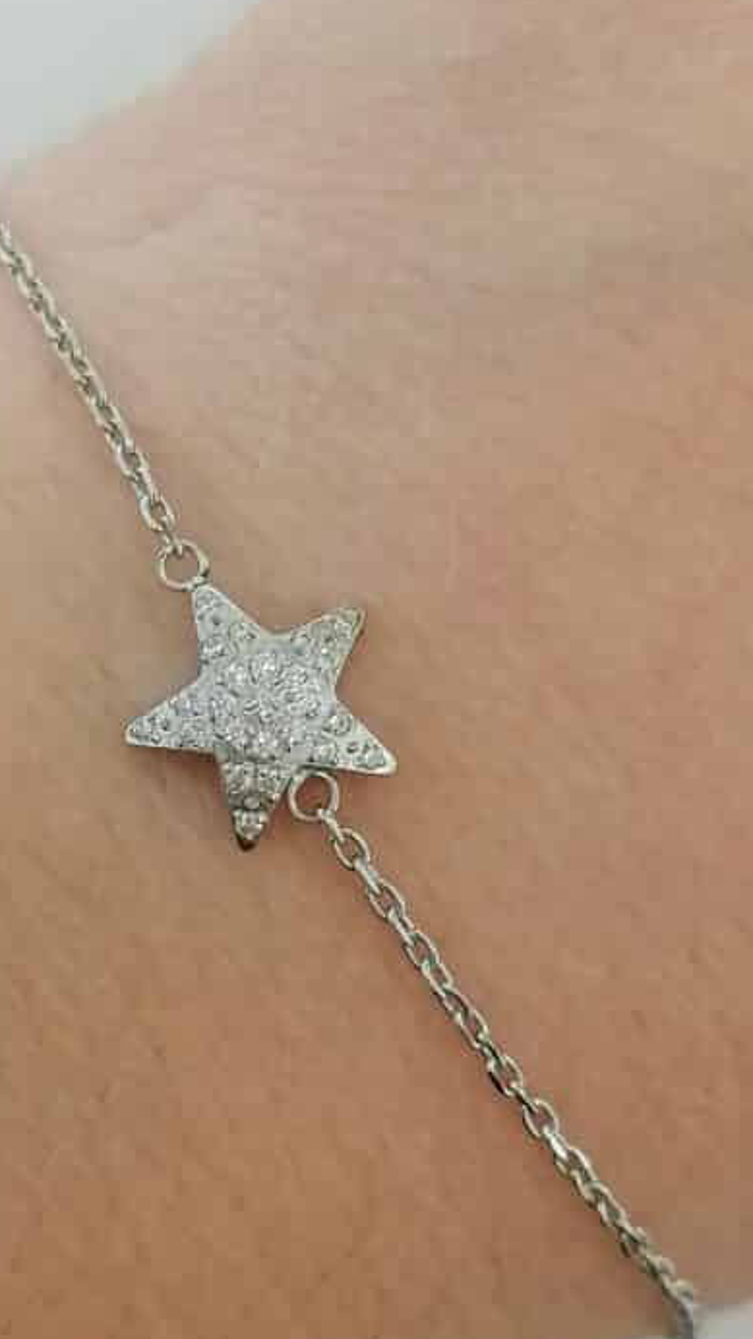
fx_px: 2806
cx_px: 352
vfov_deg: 26.8
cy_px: 561
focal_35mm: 79
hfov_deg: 15.3
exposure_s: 1/50
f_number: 1.8
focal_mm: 4.75
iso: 125
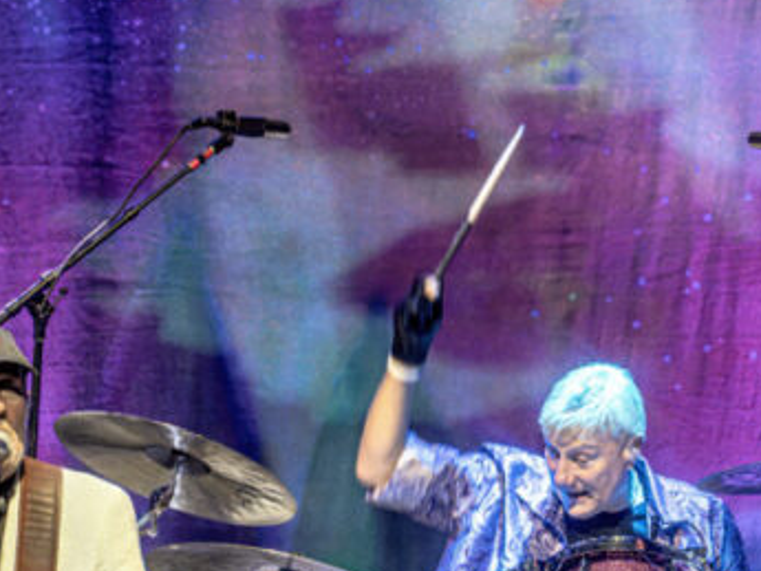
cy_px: 402
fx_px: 15702
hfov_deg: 2.8
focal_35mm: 714
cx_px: 545
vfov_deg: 2.1
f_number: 8
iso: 2000
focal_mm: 400
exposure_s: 1/100
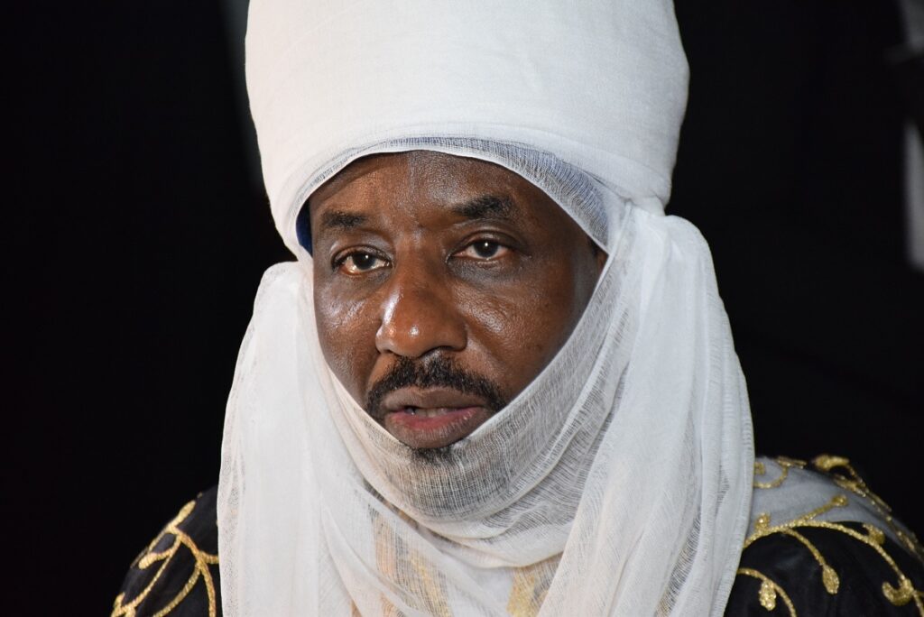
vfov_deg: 17.5
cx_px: 462
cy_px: 308
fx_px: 2003
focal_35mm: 78
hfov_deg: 26.0
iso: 2000
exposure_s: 1/250
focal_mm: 52
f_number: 4.8
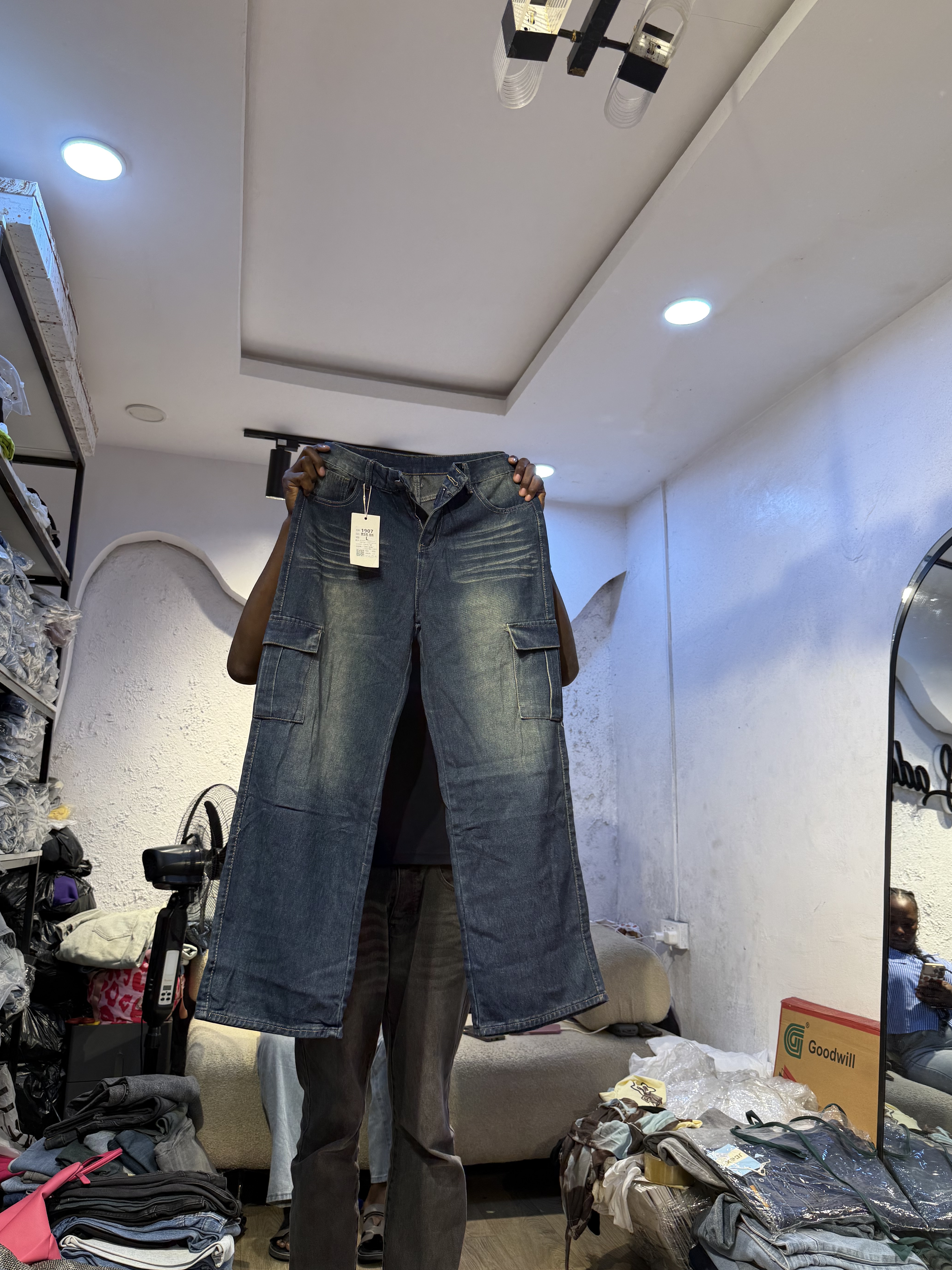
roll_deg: -1.1
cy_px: 638
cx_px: 469
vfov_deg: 69.4
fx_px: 917
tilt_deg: +12.1
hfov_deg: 54.9
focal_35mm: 25
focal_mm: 6.76
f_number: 1.78
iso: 64
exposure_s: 1/100
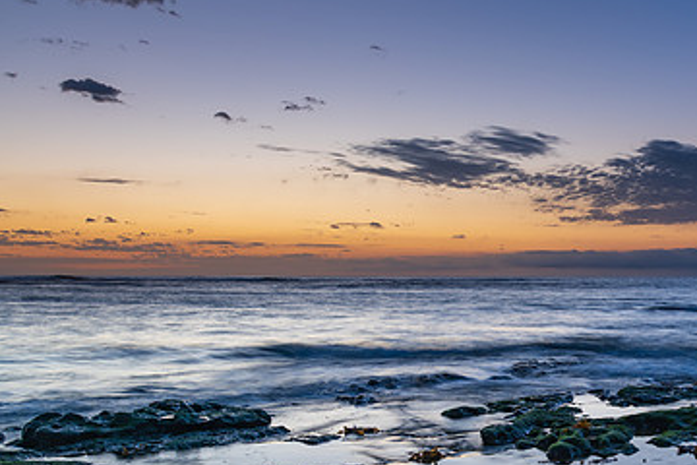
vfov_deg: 26.1
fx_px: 987
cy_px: 354
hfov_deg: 37.8
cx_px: 529
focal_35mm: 51
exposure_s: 1
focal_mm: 31
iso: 80
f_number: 8
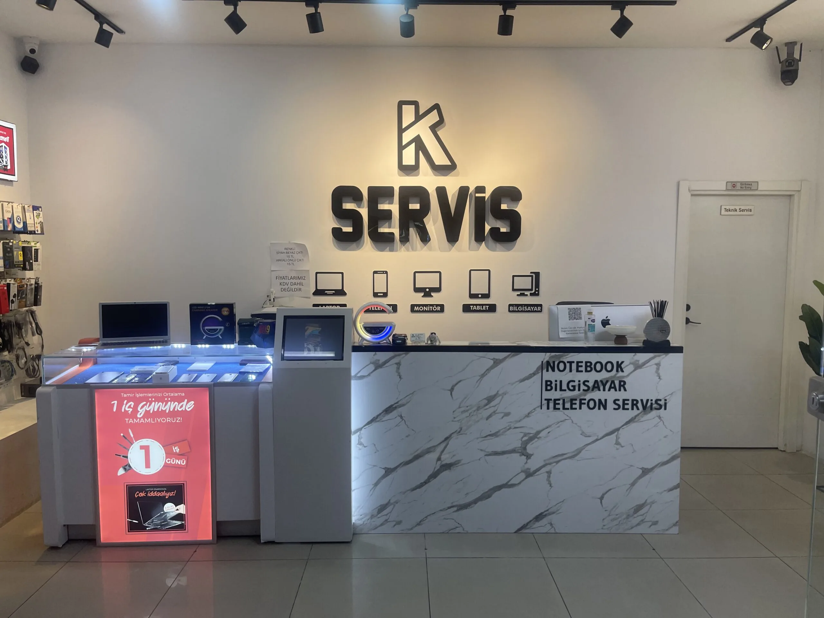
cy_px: 309
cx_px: 412
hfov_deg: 69.4
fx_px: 595
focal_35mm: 25
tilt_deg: -3.7
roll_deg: -1.3
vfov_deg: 54.9
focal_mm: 5.1
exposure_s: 1/100
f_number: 1.6
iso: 64
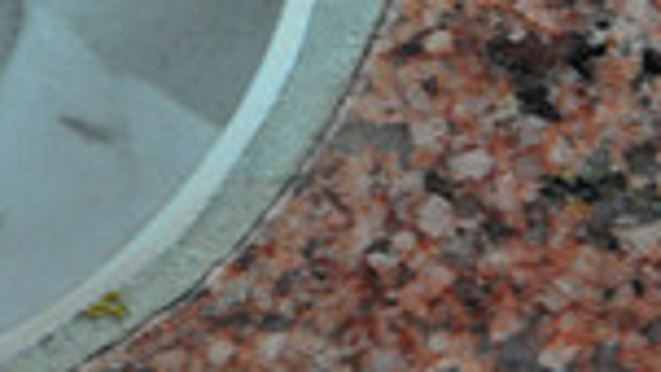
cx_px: -149
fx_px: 11114
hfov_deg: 3.4
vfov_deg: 1.9
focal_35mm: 634
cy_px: -282
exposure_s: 1/200
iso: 800
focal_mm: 105
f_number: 5.6
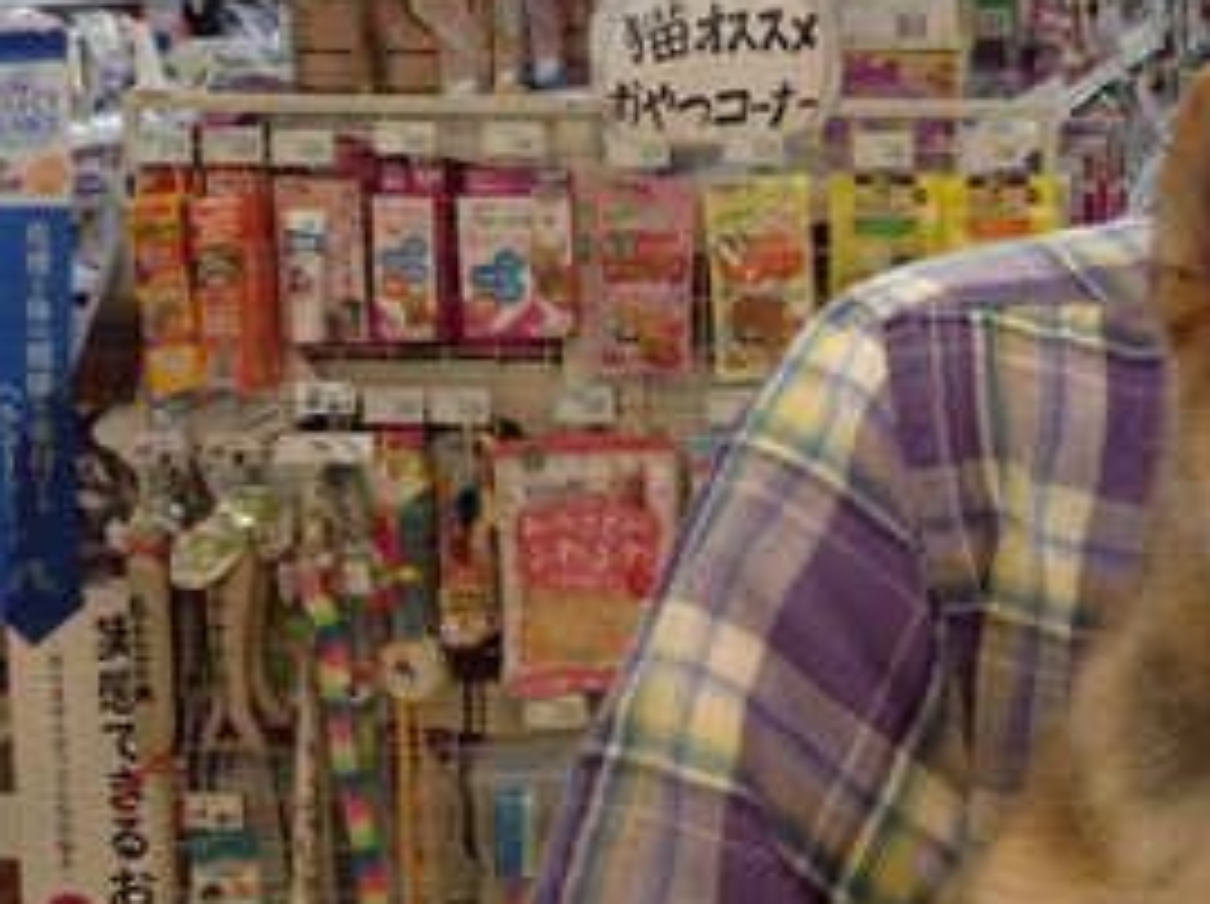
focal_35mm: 78
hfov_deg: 23.5
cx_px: 1340
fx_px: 2723
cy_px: 193
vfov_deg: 18.7
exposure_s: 1/40
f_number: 2.4
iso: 50
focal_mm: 4.28
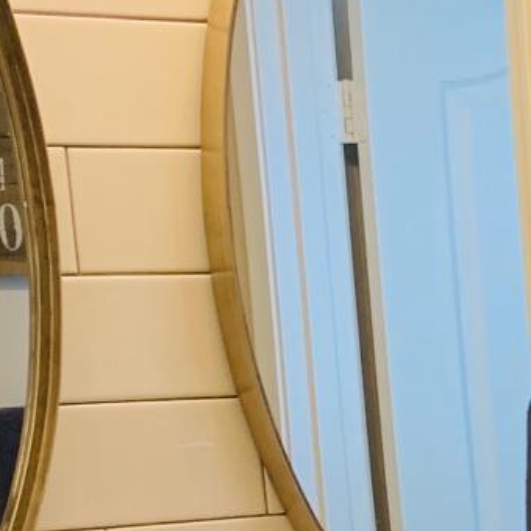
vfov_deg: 12.3
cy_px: 795
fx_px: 2343
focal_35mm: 135
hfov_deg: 12.1
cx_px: 903
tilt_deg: -9.3
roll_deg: +2.1
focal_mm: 4.25
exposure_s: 1/60
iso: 160
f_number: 1.8
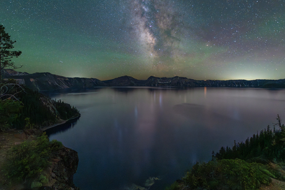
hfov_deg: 92.9
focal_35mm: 17
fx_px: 135
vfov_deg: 69.8
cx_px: 127
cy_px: 77
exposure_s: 15
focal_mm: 14
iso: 2500
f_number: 2
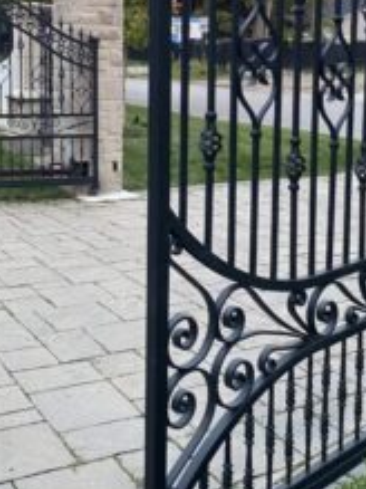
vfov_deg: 33.2
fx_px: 804
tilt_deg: -4.7
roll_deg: -0.9
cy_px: 127
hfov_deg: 25.6
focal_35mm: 57
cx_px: 210
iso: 200
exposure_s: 1/60
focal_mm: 4.25
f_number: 1.8
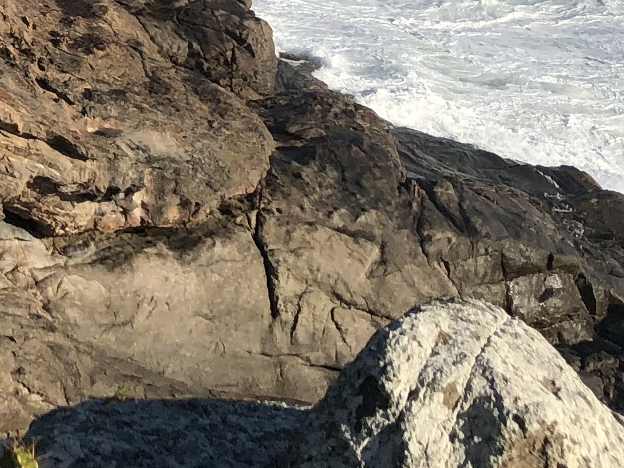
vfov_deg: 12.0
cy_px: -150
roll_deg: +1.6
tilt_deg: -19.7
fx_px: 2163
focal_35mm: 120
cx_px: -282
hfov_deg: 15.3
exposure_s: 1/2315
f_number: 1.8
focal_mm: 3.99
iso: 20
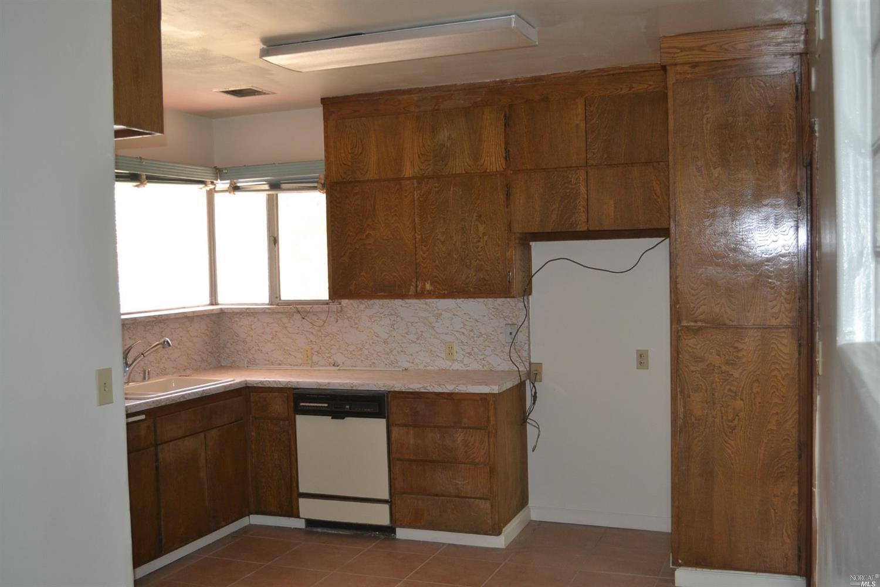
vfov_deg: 36.9
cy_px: 294
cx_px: 440
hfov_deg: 53.1
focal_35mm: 36
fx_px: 880
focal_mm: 24
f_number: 4
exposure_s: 1/60
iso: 450
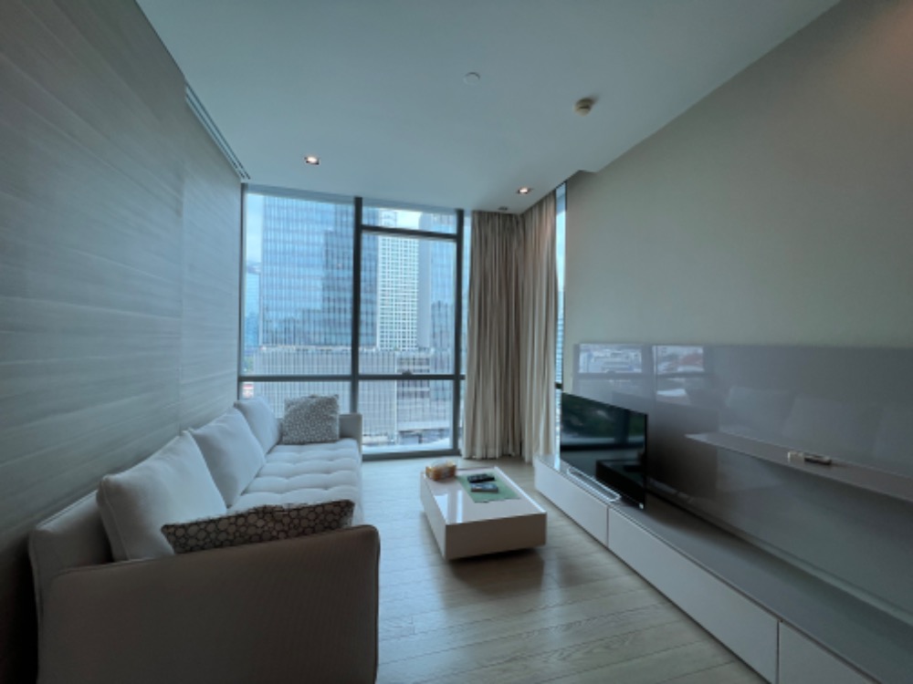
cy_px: 342
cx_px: 456
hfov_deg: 106.2
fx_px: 343
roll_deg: +0.2
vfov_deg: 89.9
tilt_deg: +0.6
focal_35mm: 13
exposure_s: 1/146
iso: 32
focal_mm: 1.57
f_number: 1.8
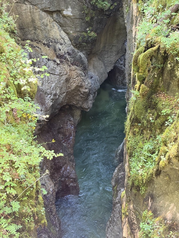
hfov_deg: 28.0
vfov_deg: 36.8
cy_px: 119
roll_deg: -2.3
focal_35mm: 52
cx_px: 90
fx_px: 359
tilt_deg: -37.9
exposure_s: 1/40
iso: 160
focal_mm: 5.96
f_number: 1.6
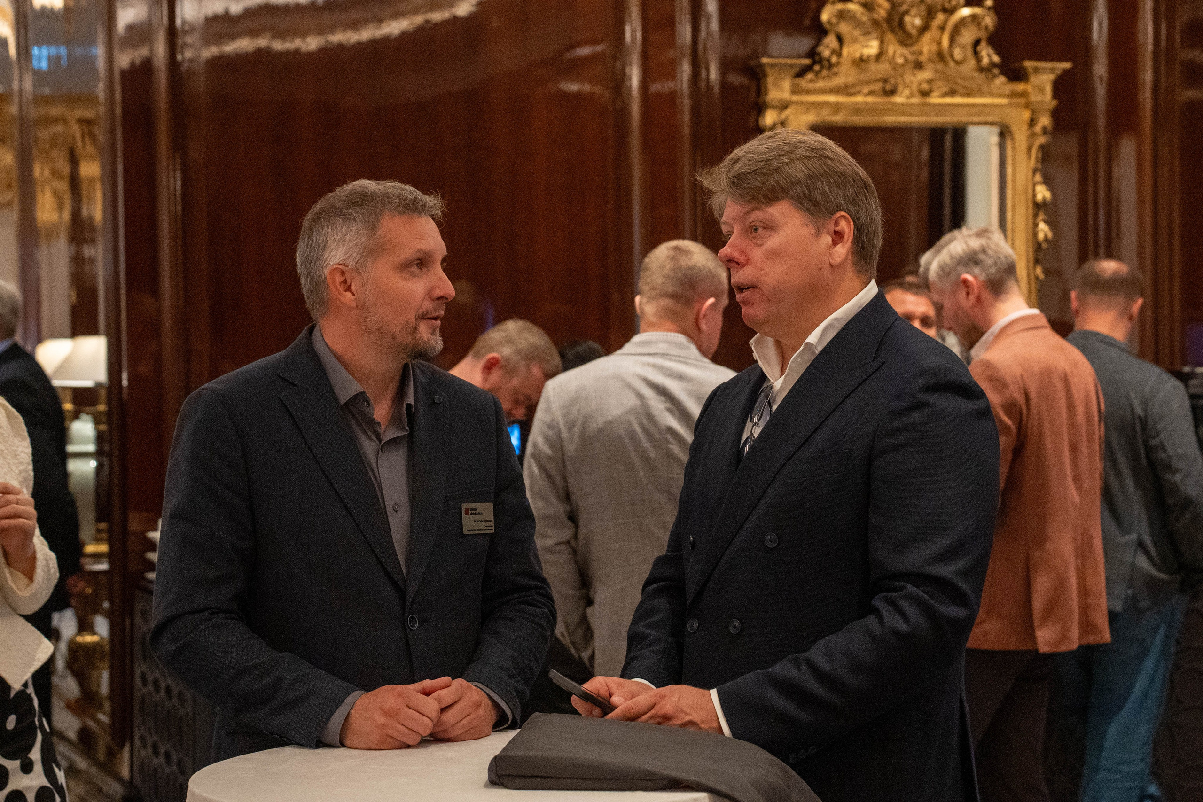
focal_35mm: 79
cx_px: 602
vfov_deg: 17.3
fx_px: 2640
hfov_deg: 25.7
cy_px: 401
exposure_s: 1/200
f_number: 4
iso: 4000
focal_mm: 53
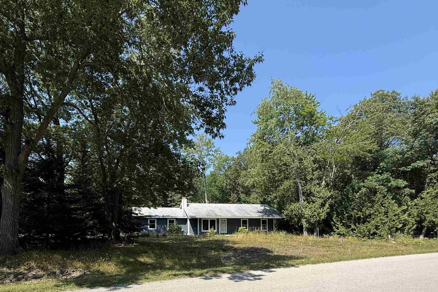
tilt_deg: +1.8
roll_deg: +0.4
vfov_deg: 58.7
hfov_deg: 83.5
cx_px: 189
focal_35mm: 20
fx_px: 243
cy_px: 218
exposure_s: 1/1068
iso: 50
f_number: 2.2
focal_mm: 2.22
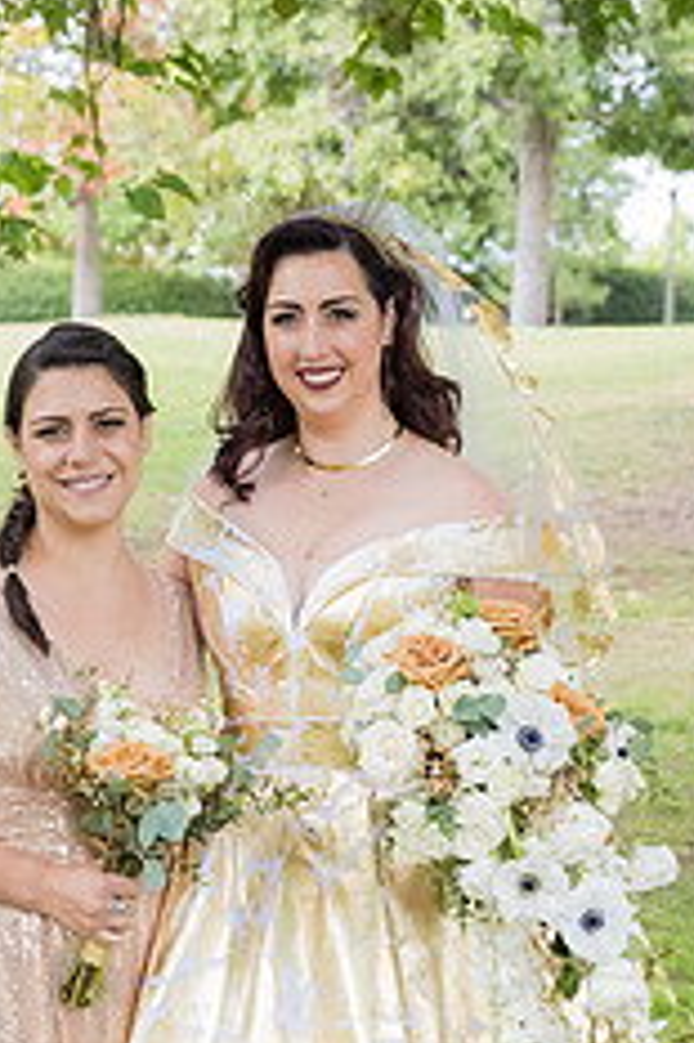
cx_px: 210
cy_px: 855
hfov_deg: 11.8
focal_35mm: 116
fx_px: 3359
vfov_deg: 17.5
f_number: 5.6
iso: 1250
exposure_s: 1/800
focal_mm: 60
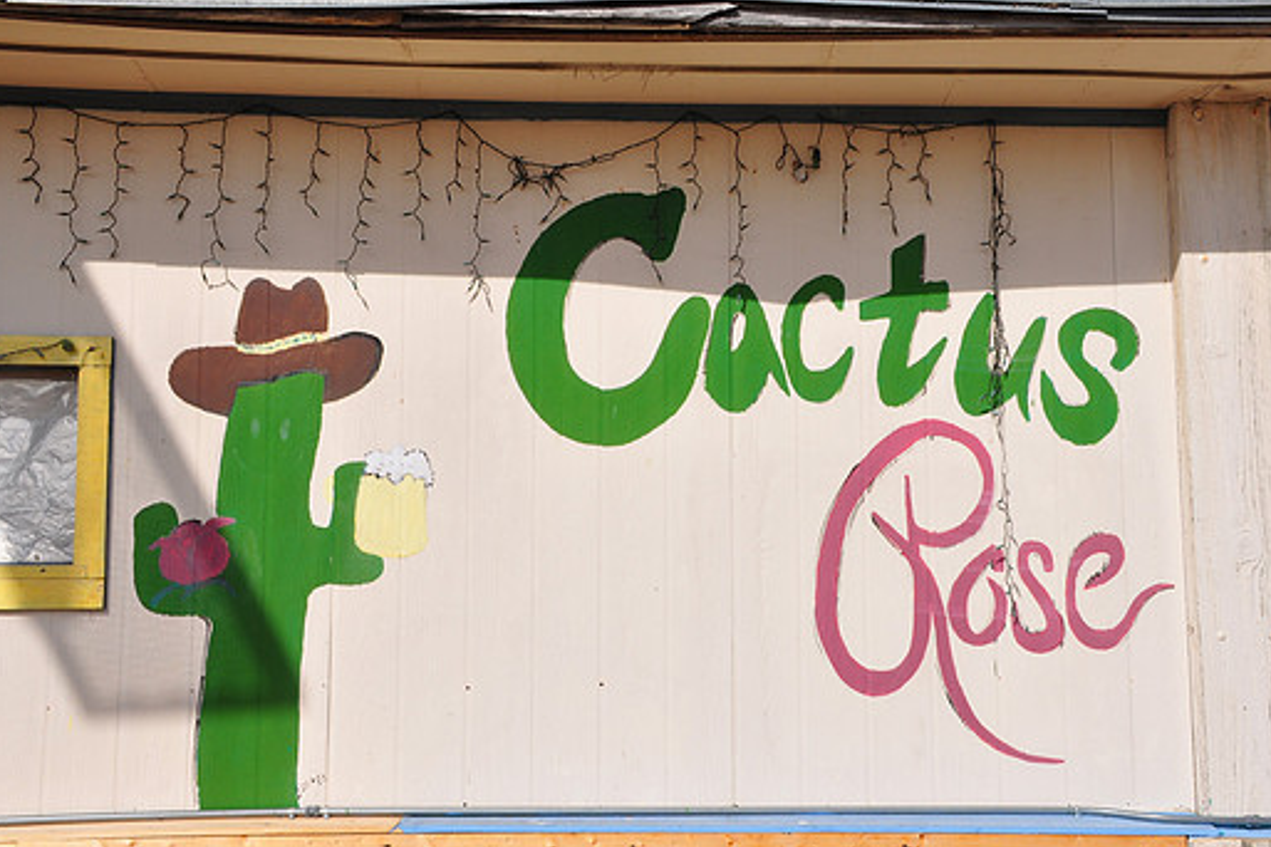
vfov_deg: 30.5
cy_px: 459
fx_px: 1553
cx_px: 706
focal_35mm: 44
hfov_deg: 44.4
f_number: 22
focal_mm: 26
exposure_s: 1/125
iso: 200
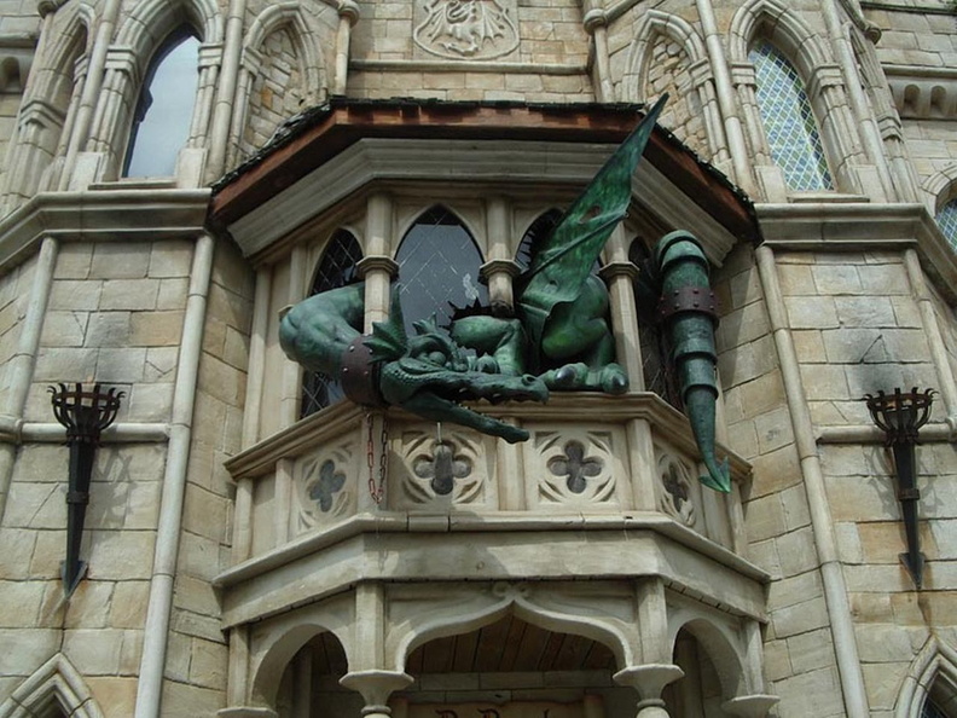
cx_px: 478
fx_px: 1051
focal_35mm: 38
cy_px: 359
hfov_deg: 49.0
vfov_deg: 37.7
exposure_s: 1/320
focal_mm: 5.8
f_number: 4.8
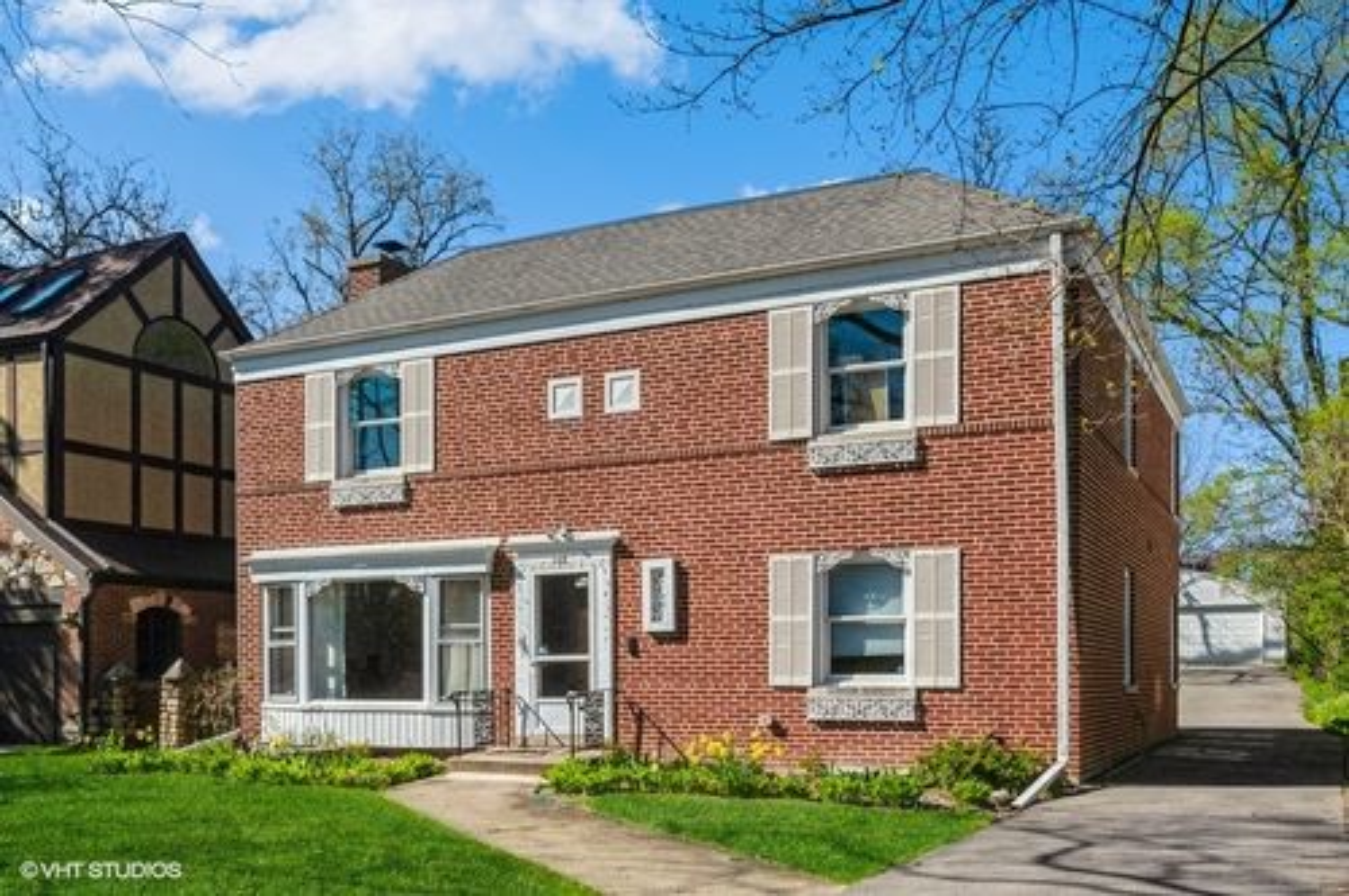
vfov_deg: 41.0
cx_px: 674
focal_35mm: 32
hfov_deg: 58.8
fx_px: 1198
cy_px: 448
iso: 200
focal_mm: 32
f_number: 8
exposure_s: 1/2500
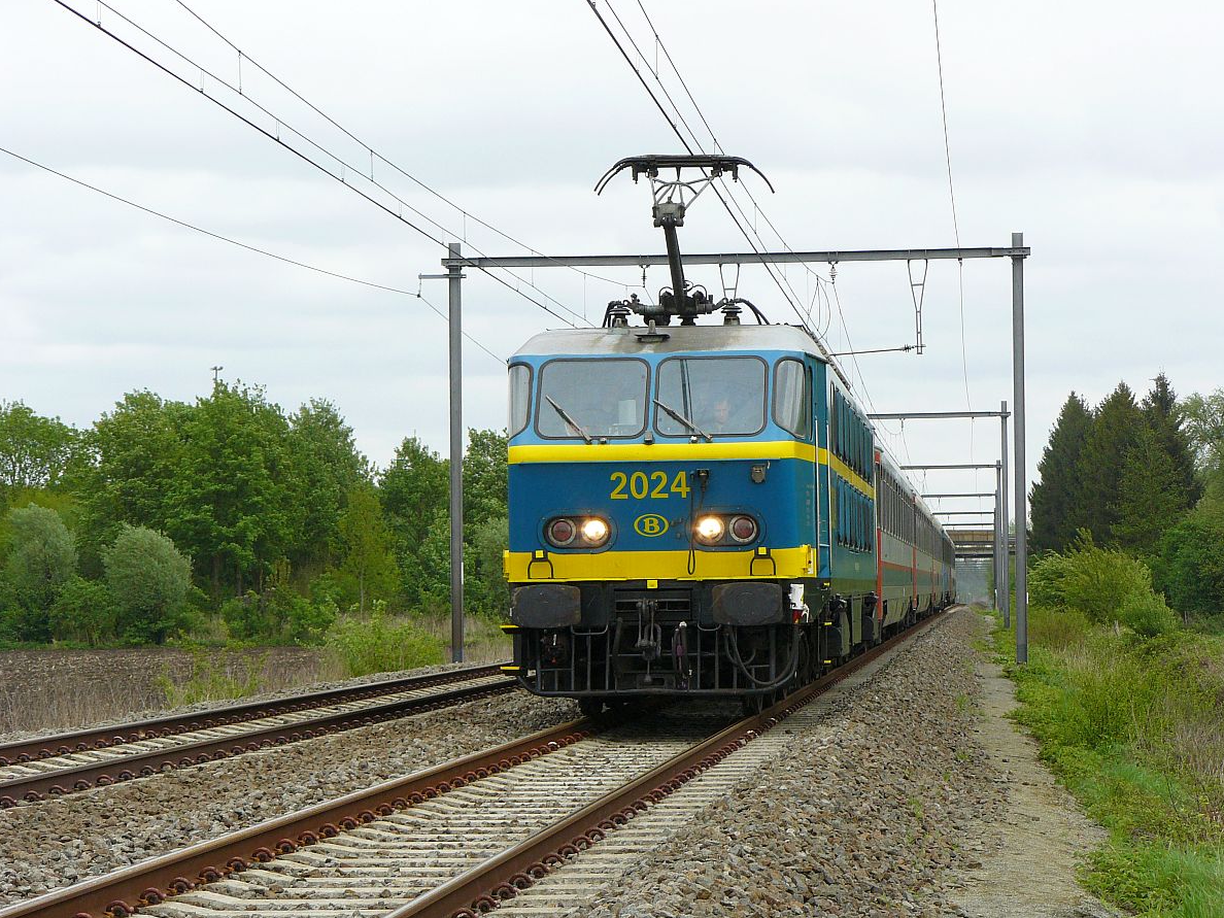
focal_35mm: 100
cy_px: 461
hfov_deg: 19.6
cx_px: 614
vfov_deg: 14.8
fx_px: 3536
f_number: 5
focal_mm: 16.5
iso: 100
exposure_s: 1/250
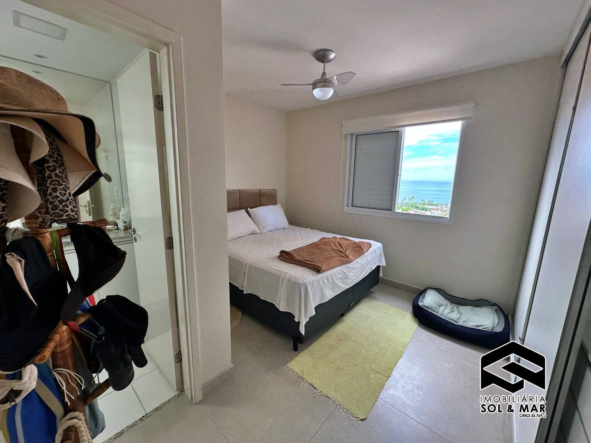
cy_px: 222
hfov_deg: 102.1
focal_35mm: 14
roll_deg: -1.5
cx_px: 296
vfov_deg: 85.7
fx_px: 239
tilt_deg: -10.6
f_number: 2.2
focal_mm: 2.22
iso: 40
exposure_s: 1/168
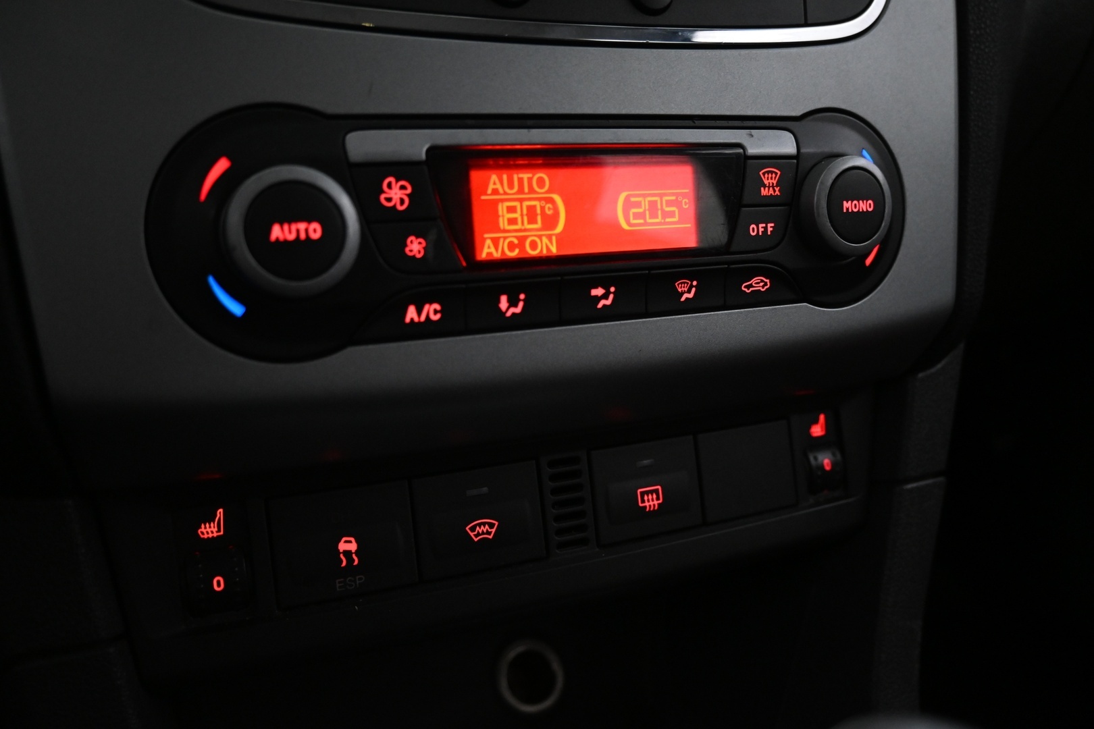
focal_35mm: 30
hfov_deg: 61.9
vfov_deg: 43.6
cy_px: 364
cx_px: 547
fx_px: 912
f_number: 3.8
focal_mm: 20
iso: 2200
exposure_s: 1/30
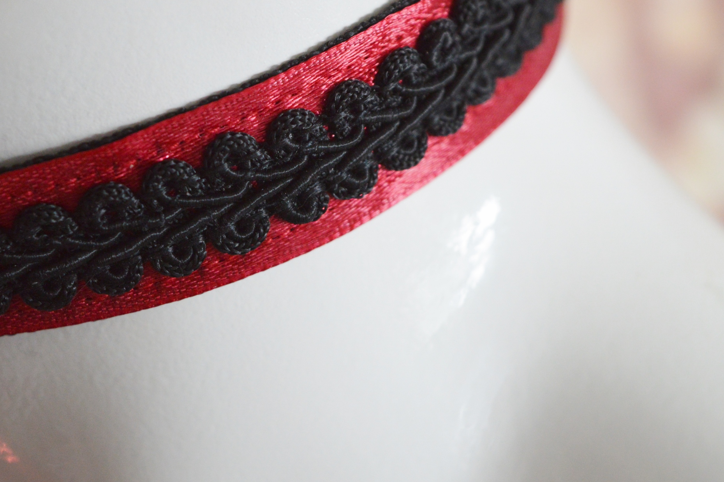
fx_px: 1981
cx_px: 316
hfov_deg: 20.7
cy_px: 227
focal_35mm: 99
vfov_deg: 13.9
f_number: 5.6
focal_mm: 55
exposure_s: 1/100
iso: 1100
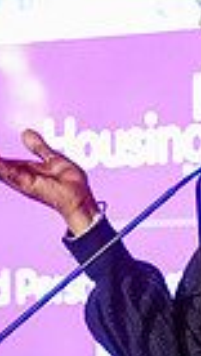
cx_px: 149
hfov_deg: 2.5
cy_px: 249
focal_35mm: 479
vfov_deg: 4.5
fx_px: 4522
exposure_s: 1/125
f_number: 2.8
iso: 8000
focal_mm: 92
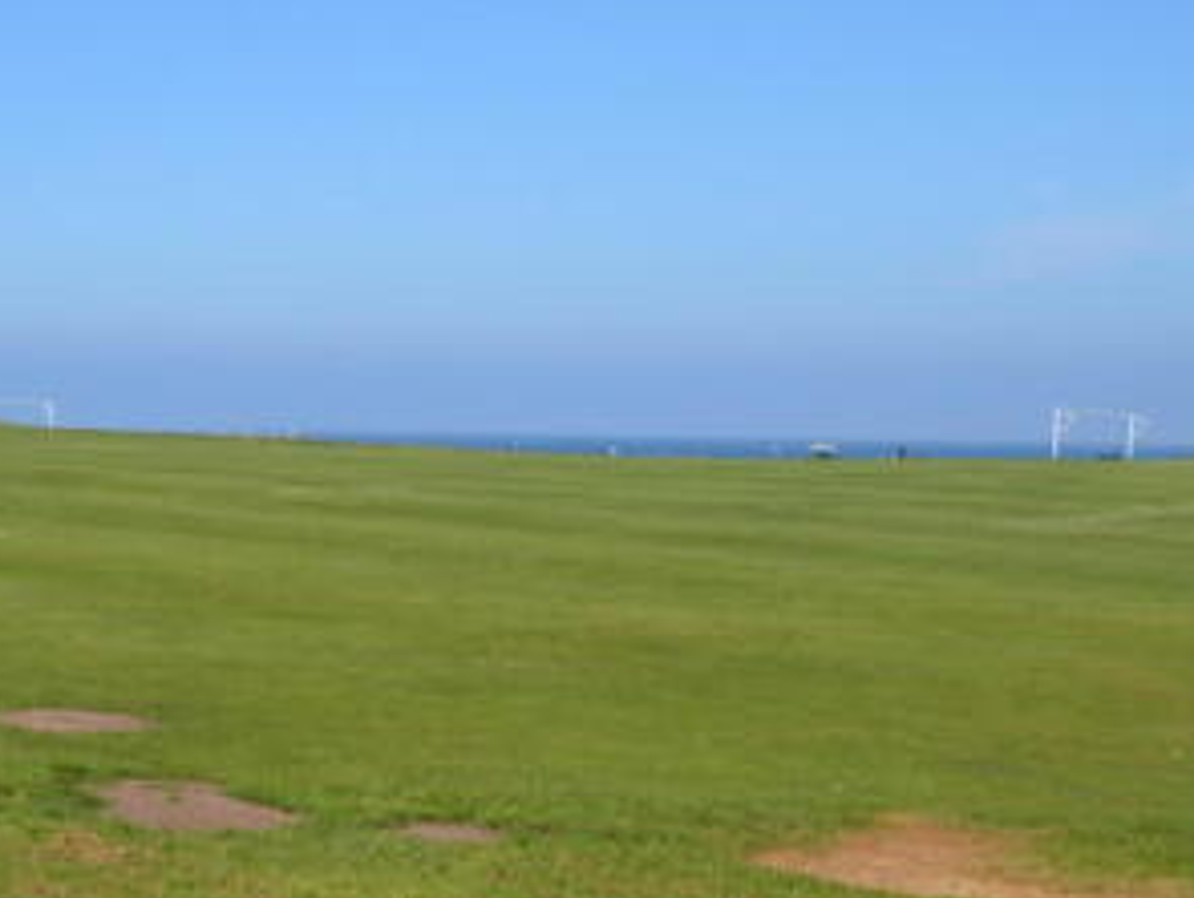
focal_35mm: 64
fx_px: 2210
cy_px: 222
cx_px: 65
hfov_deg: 28.7
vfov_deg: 22.8
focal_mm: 20
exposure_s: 1/250
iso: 100
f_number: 8
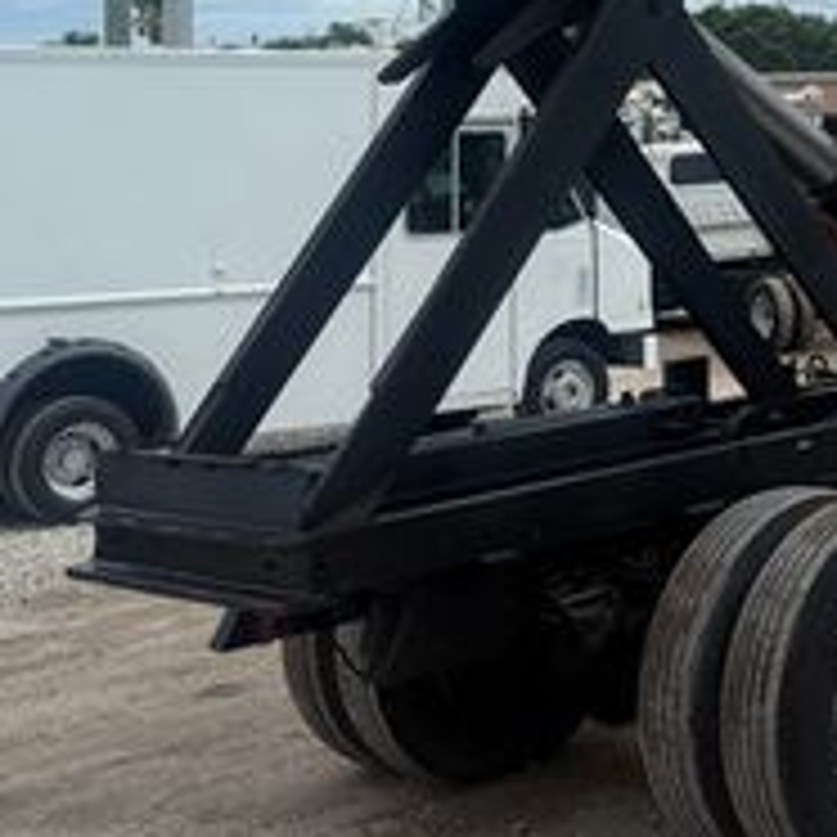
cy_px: -158
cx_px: 936
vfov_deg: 22.0
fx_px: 1997
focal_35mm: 73
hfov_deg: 22.3
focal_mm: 6.76
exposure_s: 1/6173
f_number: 1.78
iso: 80
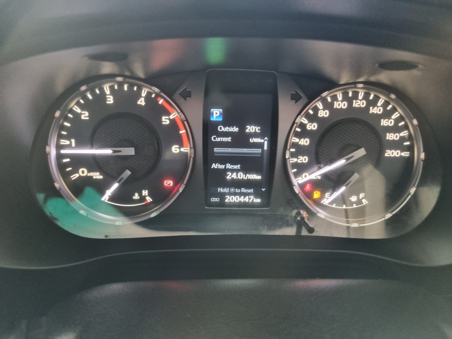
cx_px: 226
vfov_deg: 53.1
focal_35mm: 26
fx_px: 339
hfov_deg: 67.3
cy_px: 170
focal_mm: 5.4
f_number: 1.8
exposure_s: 1/40
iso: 400
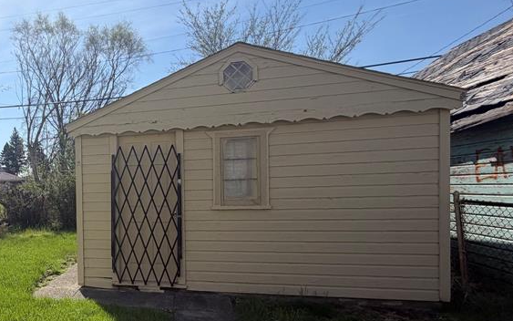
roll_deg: +2.2
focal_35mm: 27
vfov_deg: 45.7
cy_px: 196
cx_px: 89
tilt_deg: -1.2
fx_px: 378
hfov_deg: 61.6
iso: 20
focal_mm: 2.22
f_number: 2.2
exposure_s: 1/1105
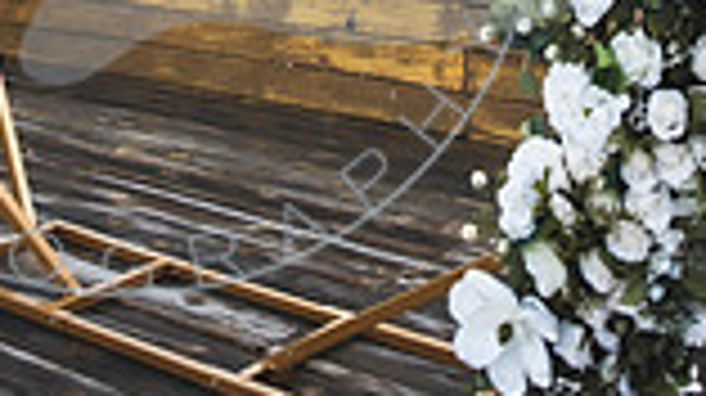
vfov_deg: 14.6
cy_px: -464
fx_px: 1178
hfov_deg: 33.3
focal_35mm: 63
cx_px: 328
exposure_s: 1/250
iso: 100
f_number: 2.8
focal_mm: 21
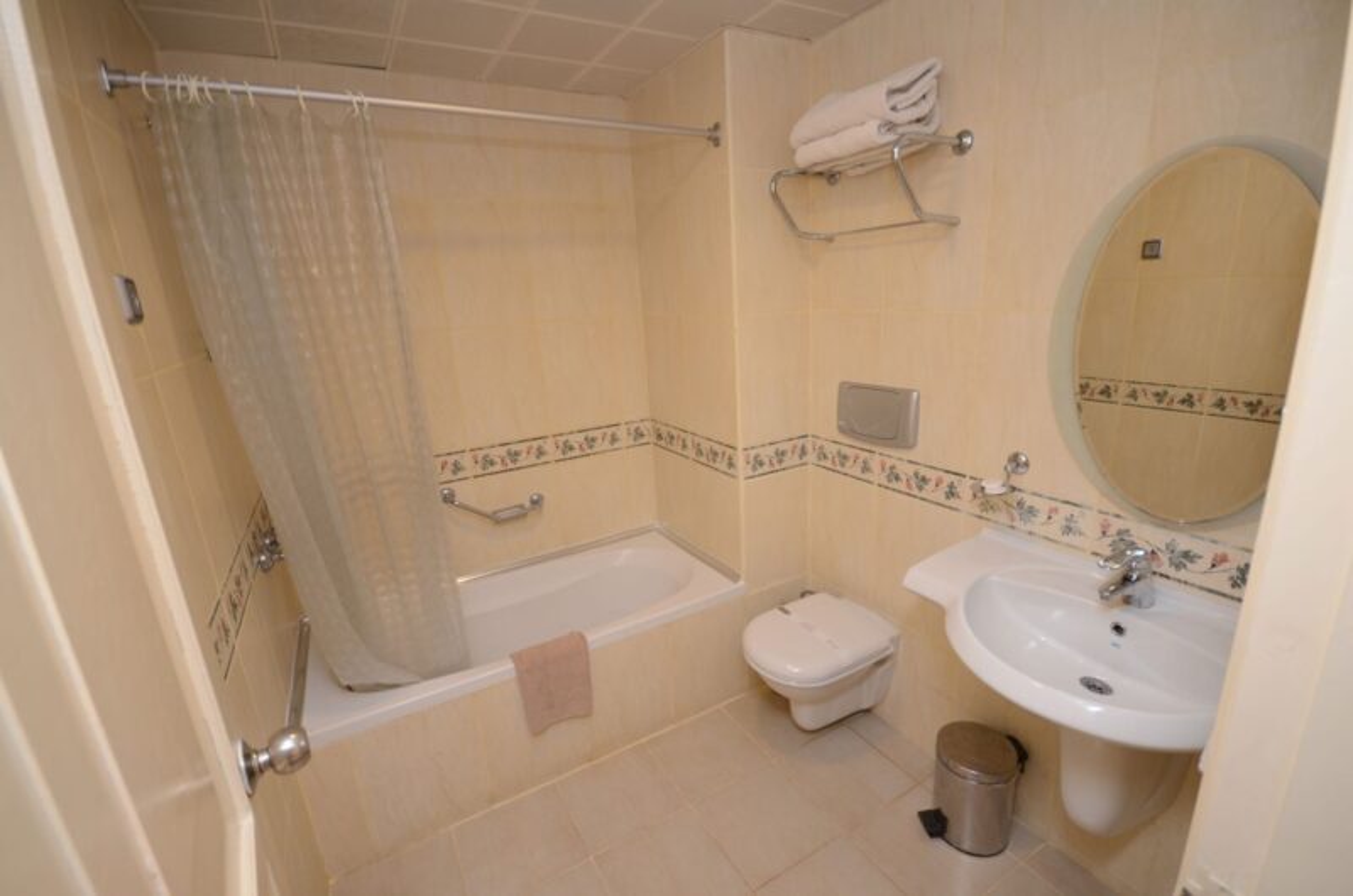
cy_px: 448
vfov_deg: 77.1
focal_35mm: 15
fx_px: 563
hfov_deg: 100.5
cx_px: 676
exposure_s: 1/25
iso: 200
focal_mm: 10
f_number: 4
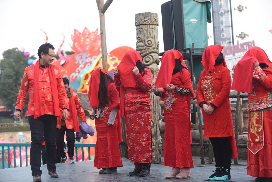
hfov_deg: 28.8
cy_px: 91
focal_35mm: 70
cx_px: 136
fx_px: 529
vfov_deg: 19.5
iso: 800
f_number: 3.5
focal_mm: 70
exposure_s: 1/200
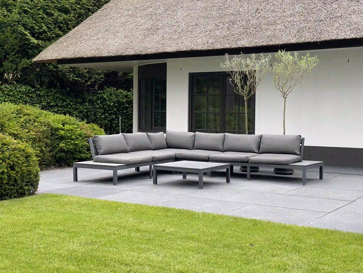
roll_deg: -1.6
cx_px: 182
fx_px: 545
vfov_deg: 28.0
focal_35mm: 52
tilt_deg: -3.4
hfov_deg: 36.8
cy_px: 136
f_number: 2
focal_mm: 6
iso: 20
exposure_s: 1/296
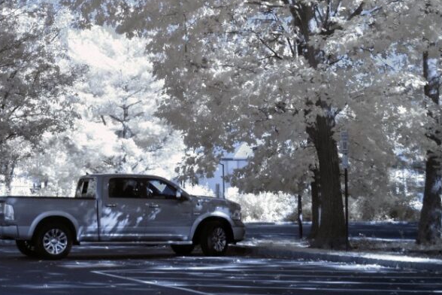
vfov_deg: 14.3
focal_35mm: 94
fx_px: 1154
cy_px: -16
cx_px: 110
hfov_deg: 21.5
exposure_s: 1/250
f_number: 11
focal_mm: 24
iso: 2000
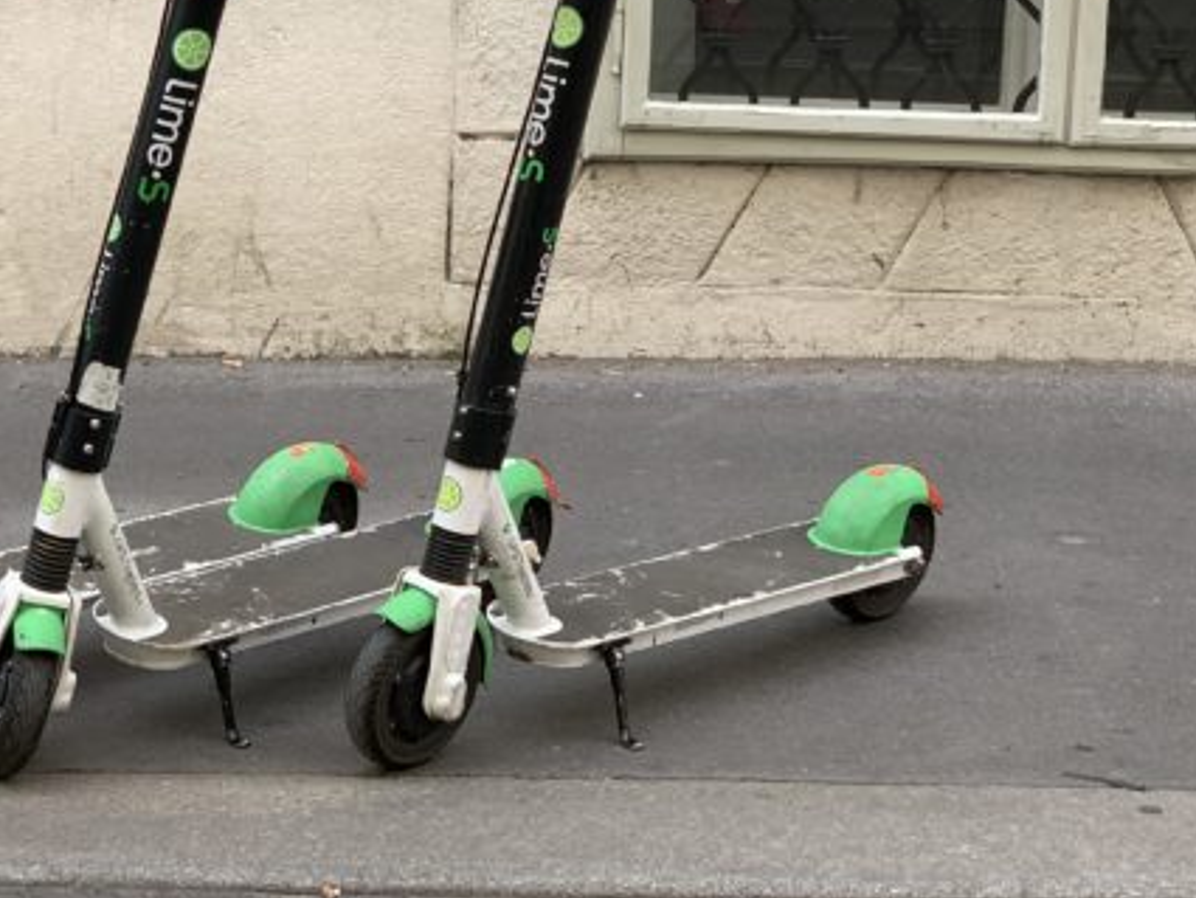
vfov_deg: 15.6
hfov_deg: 20.8
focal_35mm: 94
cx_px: 357
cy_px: 138
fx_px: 3249
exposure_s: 1/324
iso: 16
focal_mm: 6
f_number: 2.4
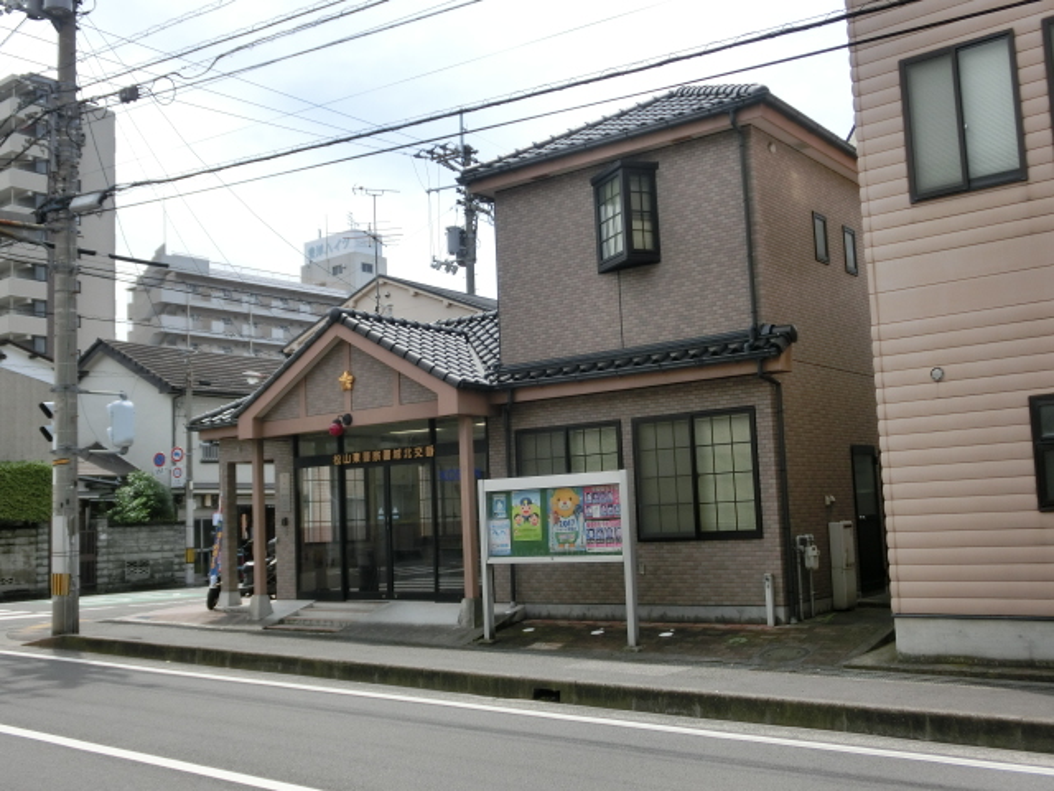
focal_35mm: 38
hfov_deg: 49.0
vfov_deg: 37.7
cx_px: 527
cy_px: 396
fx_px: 1157
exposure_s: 1/640
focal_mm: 6.67
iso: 80
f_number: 3.9
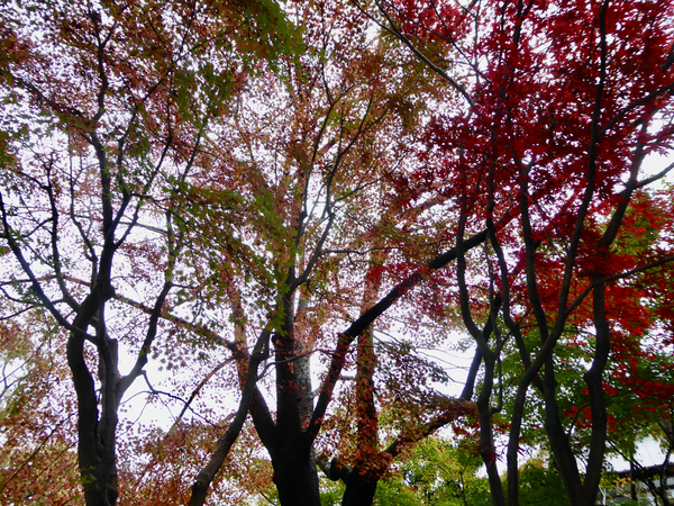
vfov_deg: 45.4
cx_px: 337
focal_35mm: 31
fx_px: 604
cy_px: 253
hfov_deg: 58.4
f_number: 3.5
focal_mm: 5.4
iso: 100
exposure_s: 1/100
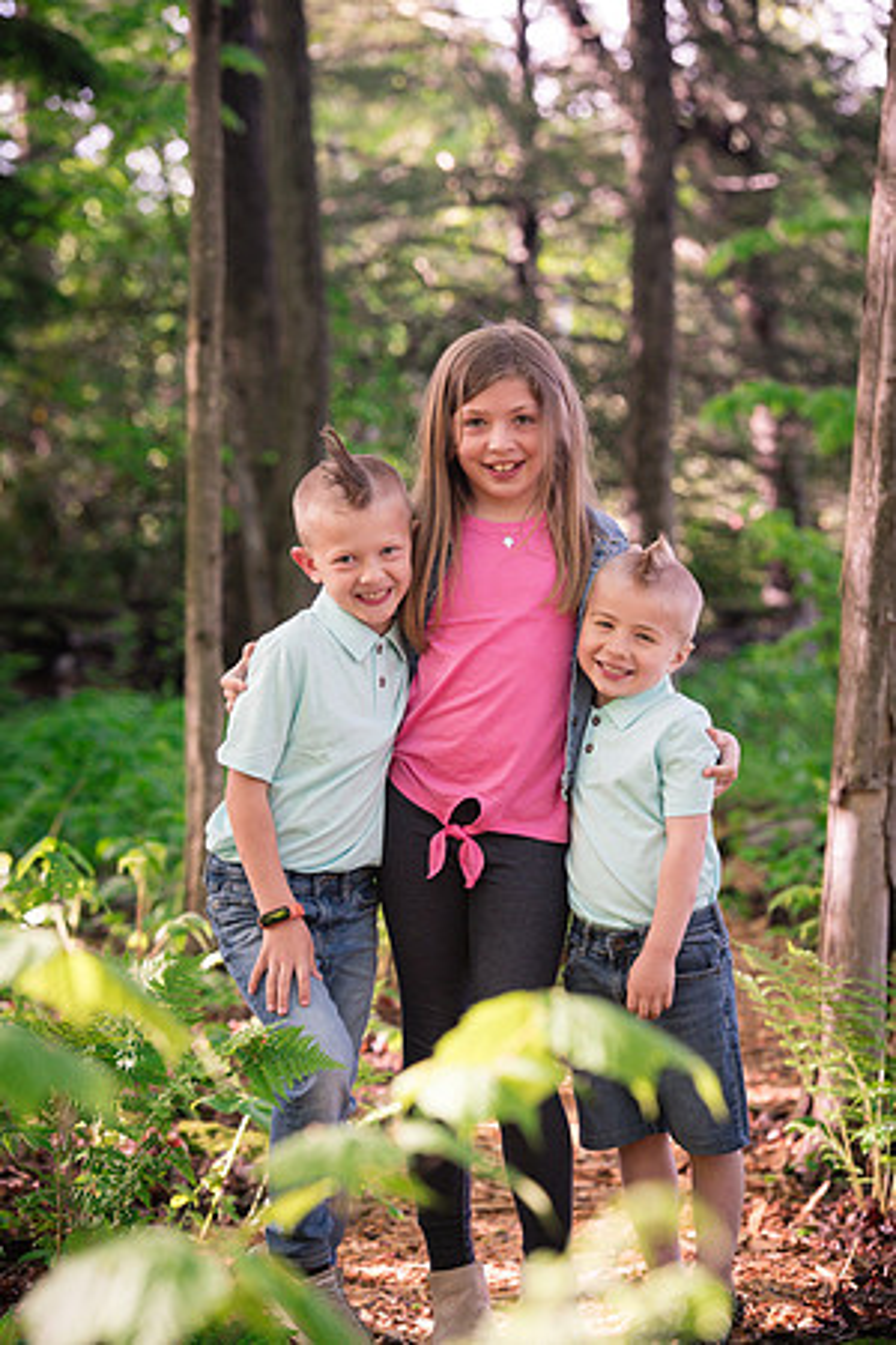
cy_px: 672
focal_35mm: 116
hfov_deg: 11.8
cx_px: 448
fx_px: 4330
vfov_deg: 17.6
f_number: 5
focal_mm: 116
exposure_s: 1/160
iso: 640
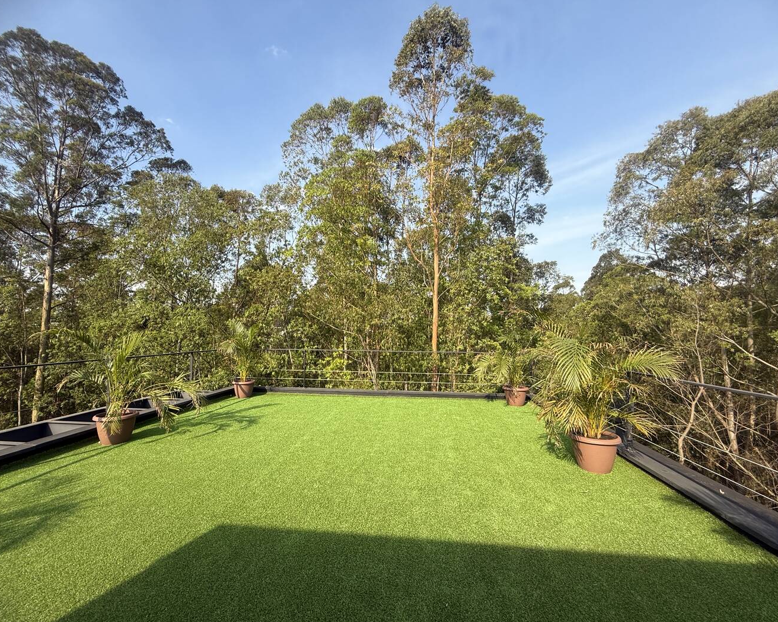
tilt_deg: +5.3
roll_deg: -0.7
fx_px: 345
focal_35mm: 15
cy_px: 315
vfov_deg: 84.0
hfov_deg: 96.8
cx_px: 382
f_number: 2.2
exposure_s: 1/717
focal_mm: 2.22
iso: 50
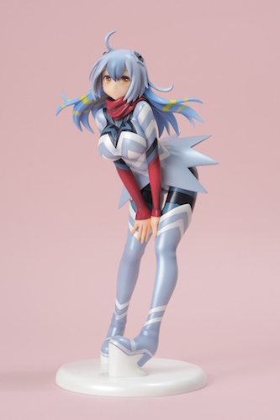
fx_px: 992
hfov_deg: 16.1
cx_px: 140
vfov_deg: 23.9
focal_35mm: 85
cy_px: 210
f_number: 20
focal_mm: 85
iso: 320
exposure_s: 1/160
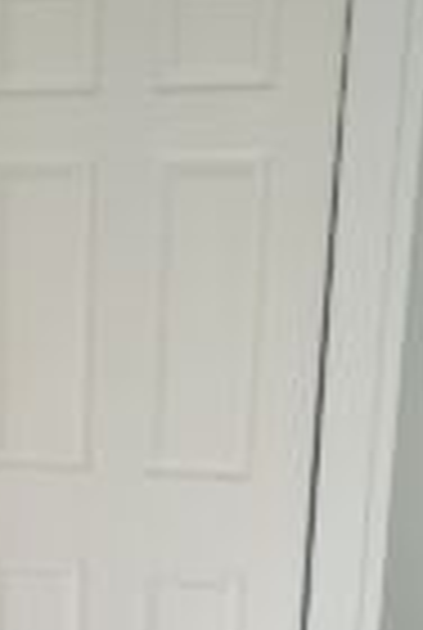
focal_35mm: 77
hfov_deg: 17.4
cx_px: 0
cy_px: 585
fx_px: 1350
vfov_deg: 25.3
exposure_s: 1/160
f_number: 1.8
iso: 40
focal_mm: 5.4
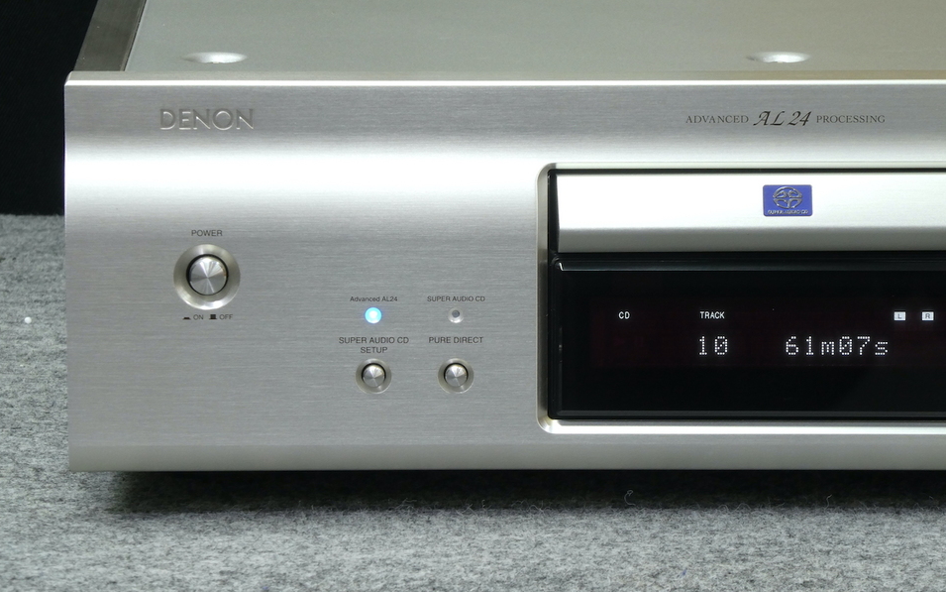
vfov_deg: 5.8
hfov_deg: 9.2
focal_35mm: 228
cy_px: 292
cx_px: 473
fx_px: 5879
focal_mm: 38.4
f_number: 5.6
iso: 200
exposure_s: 1/4
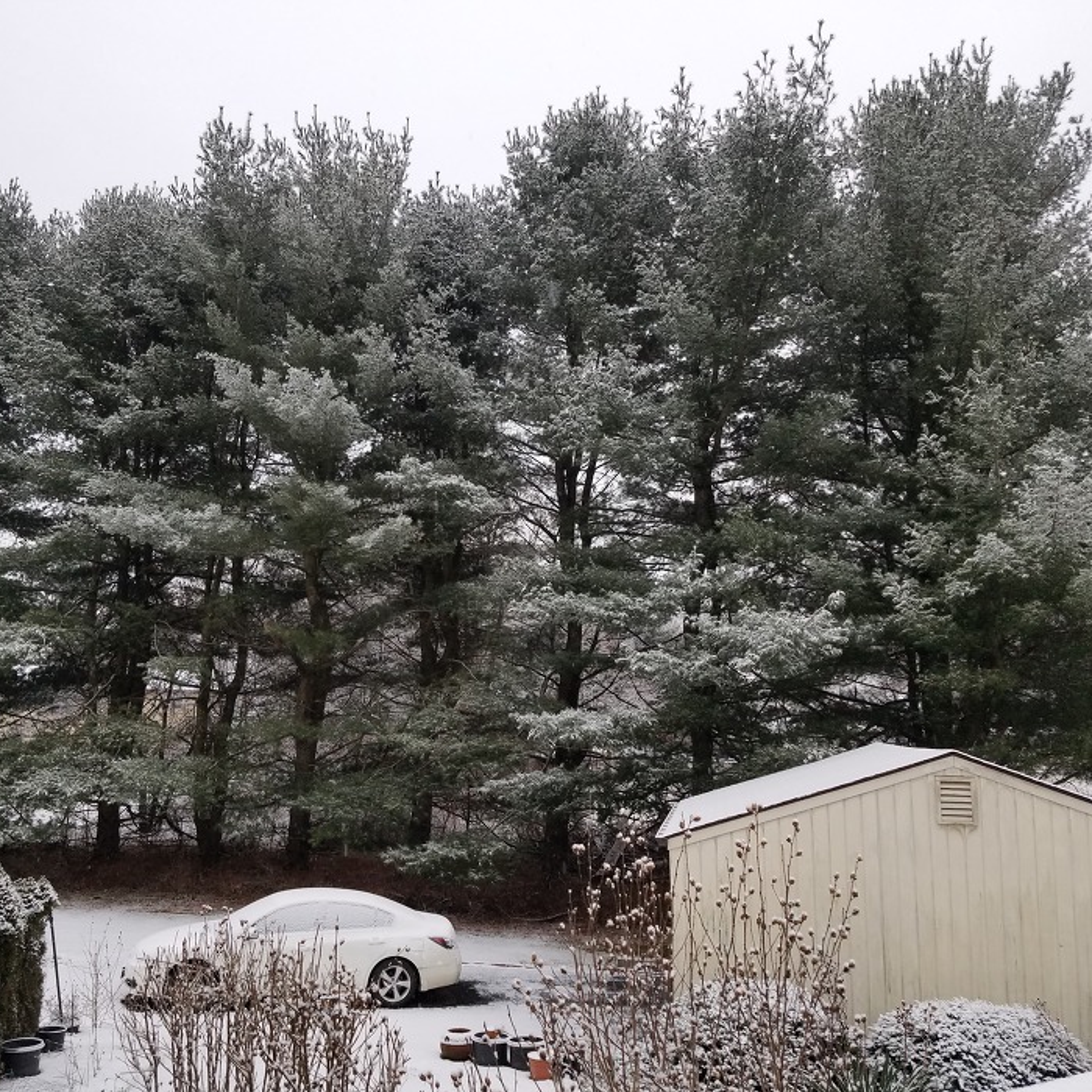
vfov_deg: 52.5
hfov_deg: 52.2
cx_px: 444
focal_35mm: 31
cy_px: 549
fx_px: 1106
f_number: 1.7
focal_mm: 4.2
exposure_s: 1/60
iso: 125
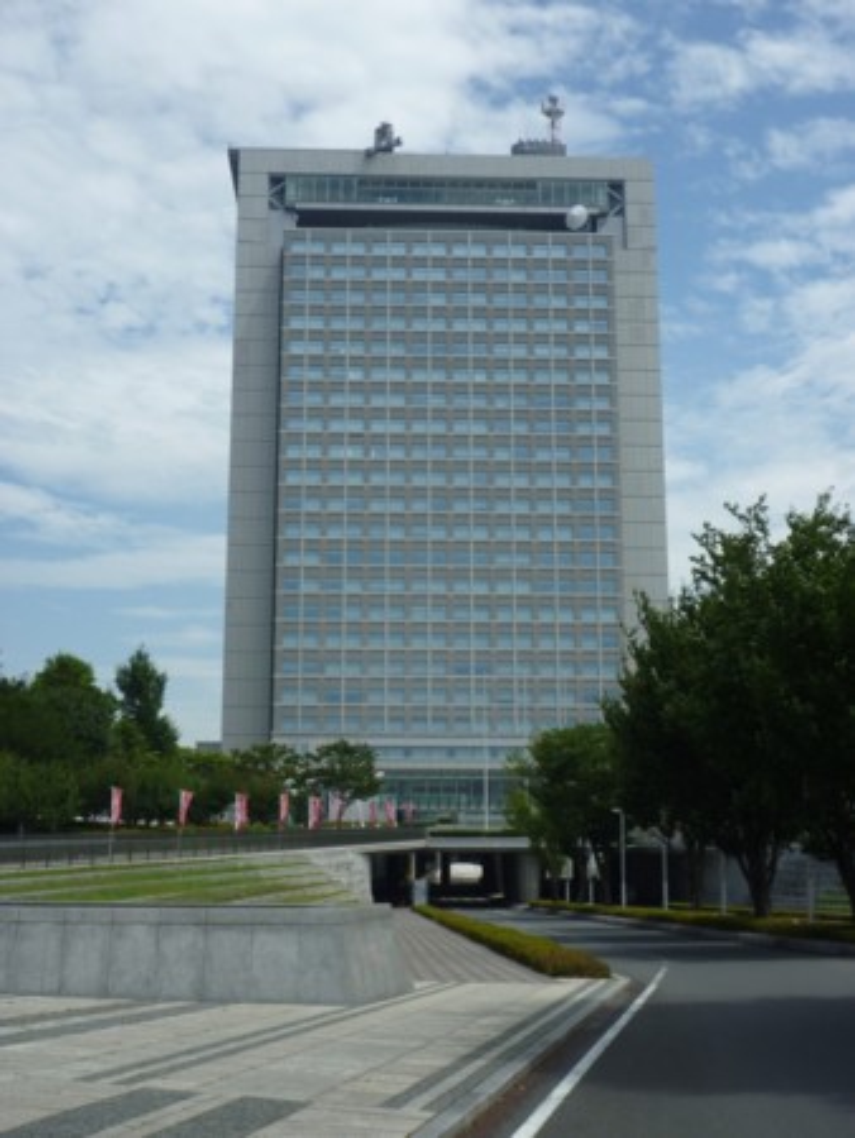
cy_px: 569
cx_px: 428
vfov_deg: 42.9
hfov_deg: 32.9
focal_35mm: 44
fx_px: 1448
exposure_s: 1/800
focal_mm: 7.8
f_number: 4.3
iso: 80
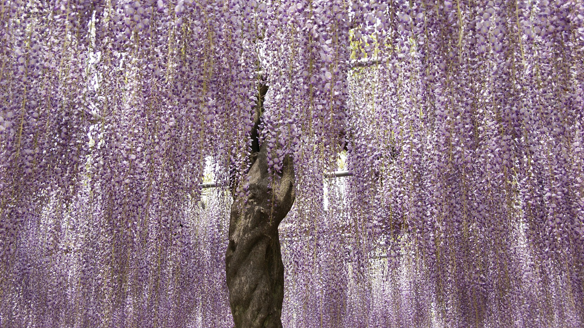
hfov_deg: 37.5
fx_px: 860
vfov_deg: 21.6
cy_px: 146
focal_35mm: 56
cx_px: 291
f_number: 5.6
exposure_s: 1/200
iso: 100
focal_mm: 35
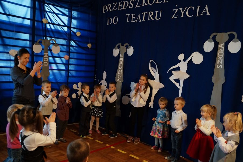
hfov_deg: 57.3
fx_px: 223
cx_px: 122
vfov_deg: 39.9
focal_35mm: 33
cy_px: 81
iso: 1600
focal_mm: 22
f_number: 4
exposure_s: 1/60
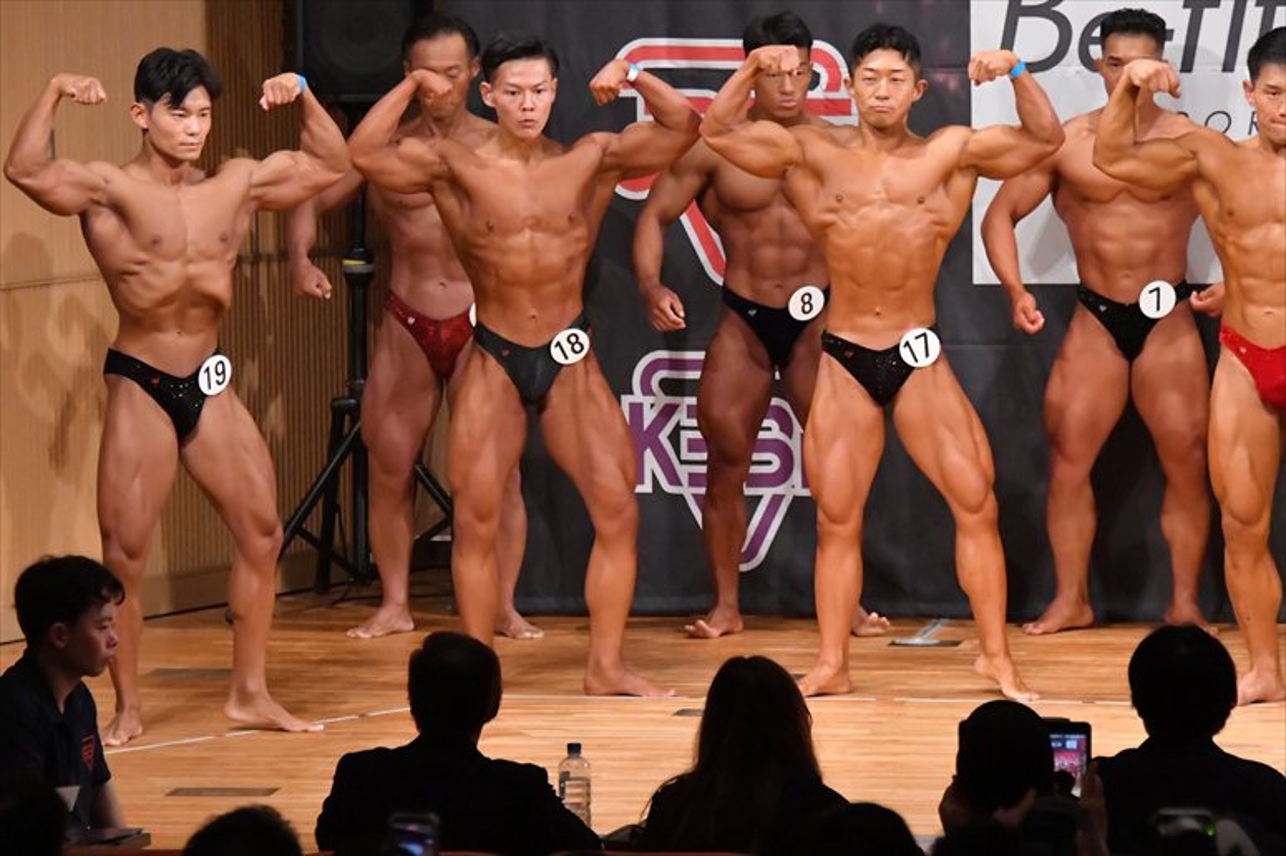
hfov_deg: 8.1
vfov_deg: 5.4
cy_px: 428
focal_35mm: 255
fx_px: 9105
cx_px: 643
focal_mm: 170
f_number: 5.6
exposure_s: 1/400
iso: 11400
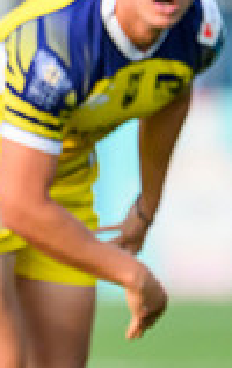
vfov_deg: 0.7
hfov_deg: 0.4
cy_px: 13
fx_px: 30263
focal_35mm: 3005
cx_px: -222
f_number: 4
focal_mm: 560
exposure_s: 1/1600
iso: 1250
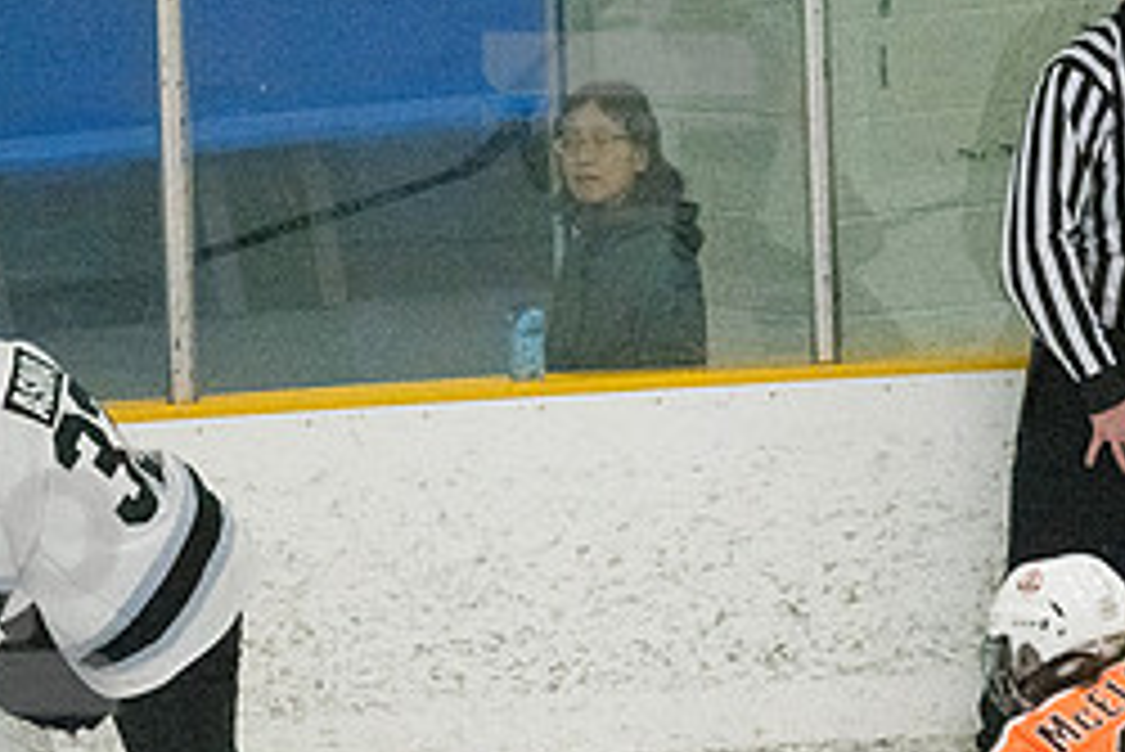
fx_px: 21730
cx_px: -18
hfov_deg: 3.0
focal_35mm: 695
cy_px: 594
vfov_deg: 2.0
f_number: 5
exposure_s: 1/1600
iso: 8000
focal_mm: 200
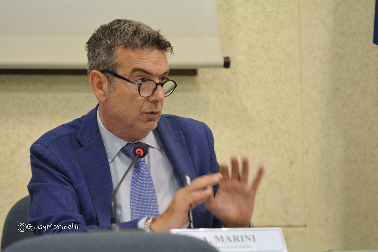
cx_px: 189
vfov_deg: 5.7
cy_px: 126
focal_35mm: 240
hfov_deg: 8.6
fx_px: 2520
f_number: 2.8
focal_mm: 160
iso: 900
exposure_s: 1/60
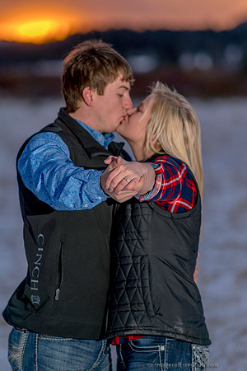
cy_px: 186
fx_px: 2058
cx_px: 124
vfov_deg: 10.3
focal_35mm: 200
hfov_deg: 6.9
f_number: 3.5
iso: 250
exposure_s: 1/250
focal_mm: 200
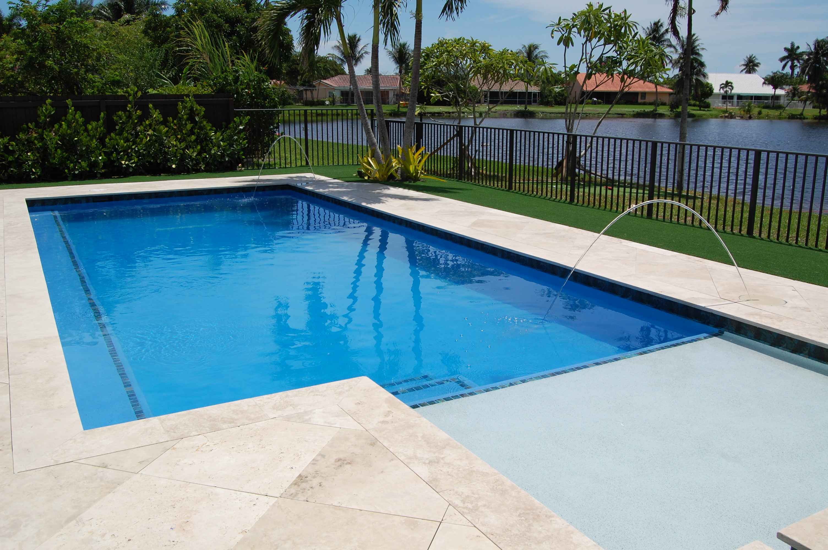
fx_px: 758
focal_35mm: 33
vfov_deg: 39.9
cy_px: 275
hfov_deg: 57.3
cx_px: 414
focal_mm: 22
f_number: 10
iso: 200
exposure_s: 1/400
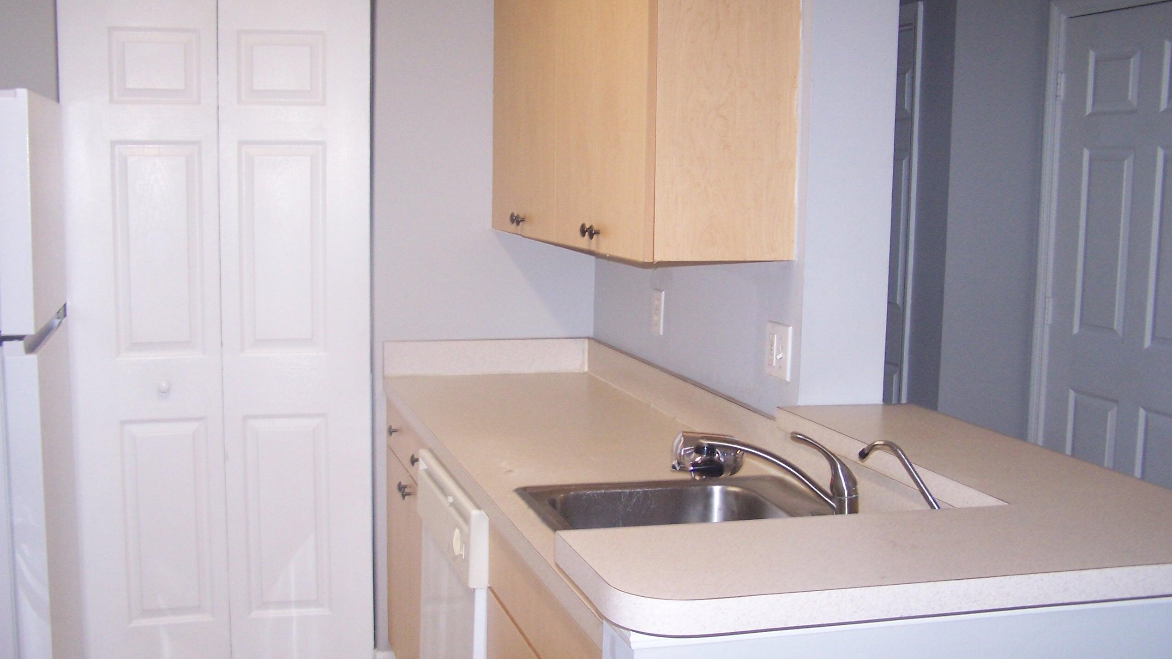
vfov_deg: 28.3
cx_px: 590
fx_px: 1305
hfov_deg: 48.4
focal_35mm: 42
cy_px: 340
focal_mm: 6.3
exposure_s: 1/60
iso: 140
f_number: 2.8
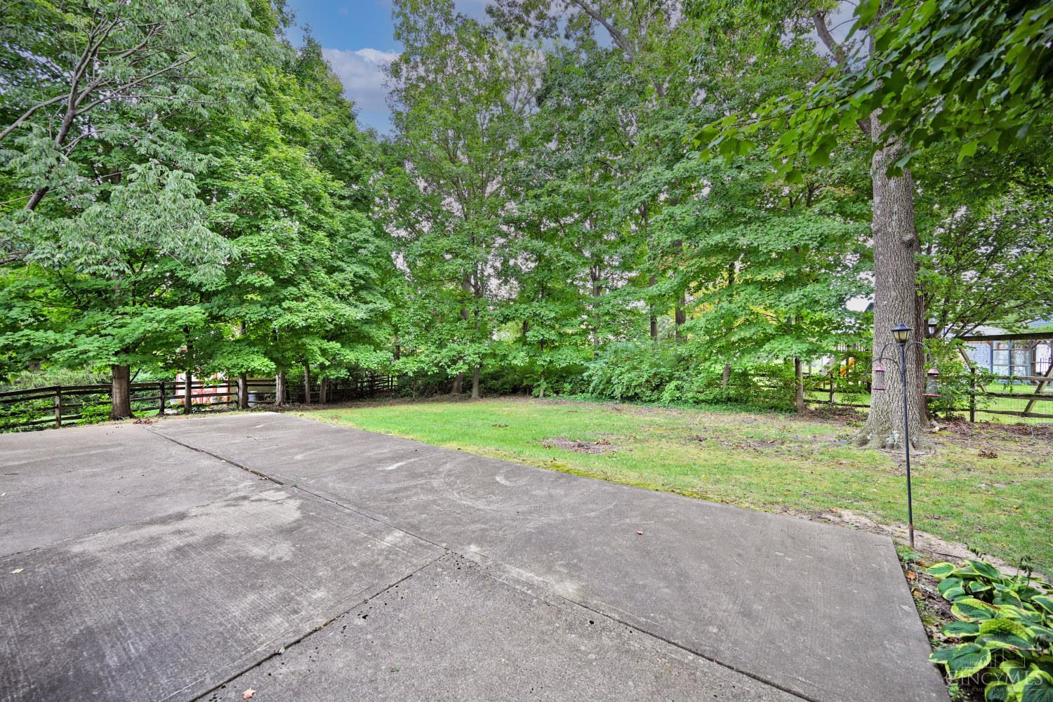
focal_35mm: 14
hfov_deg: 104.3
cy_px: 351
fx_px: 409
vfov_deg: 81.2
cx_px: 526
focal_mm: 14
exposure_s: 1/250
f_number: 4
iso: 360
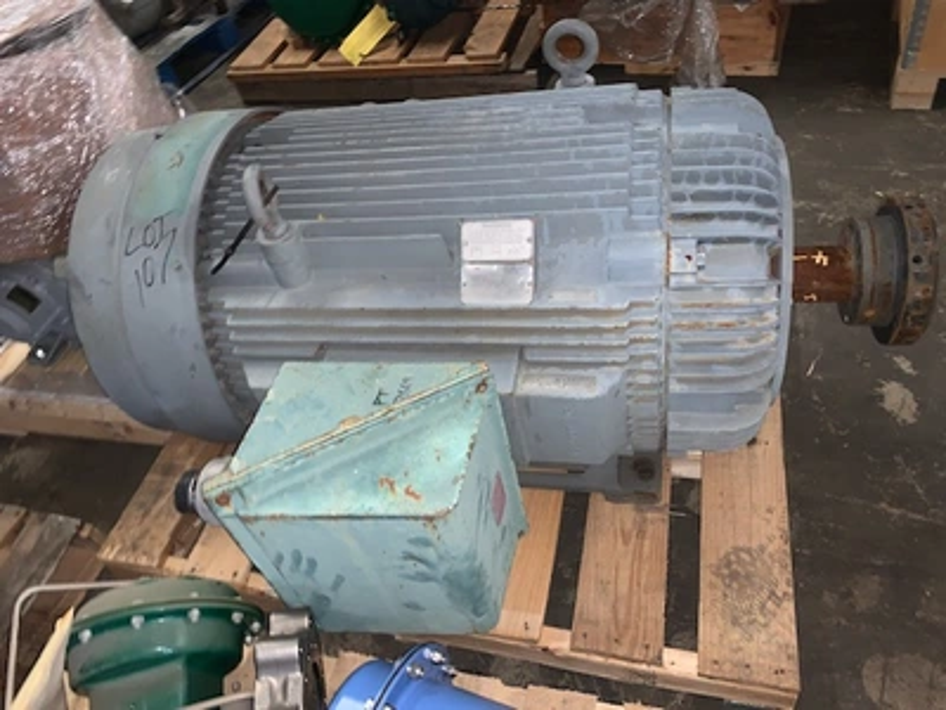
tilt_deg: -42.4
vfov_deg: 53.1
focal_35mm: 26
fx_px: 711
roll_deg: +12.8
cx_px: 473
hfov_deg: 67.3
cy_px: 355
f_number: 1.8
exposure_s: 1/15
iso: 100
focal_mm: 4.25
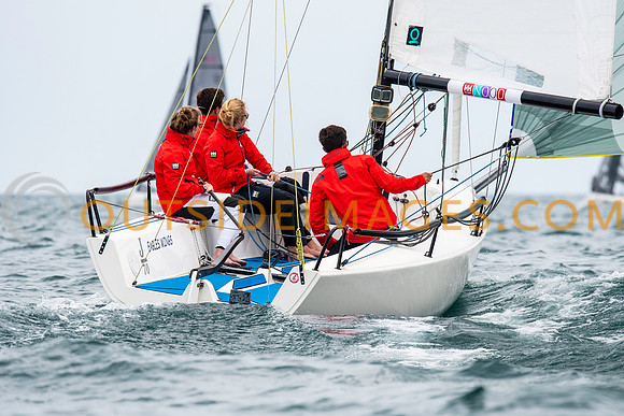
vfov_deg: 3.0
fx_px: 7918
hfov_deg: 4.5
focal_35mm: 457
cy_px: 208
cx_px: 312
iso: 400
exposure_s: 1/1600
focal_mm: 300
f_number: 5.6
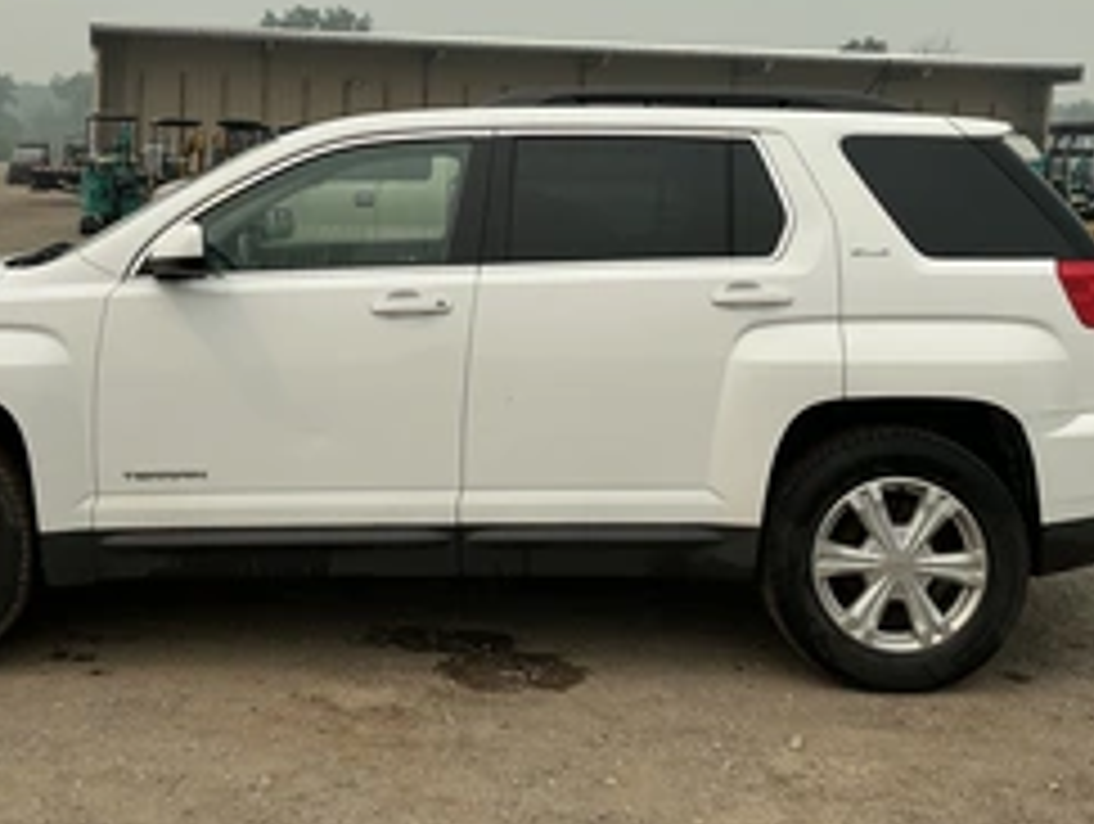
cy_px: 180
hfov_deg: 41.0
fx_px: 1456
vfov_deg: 30.9
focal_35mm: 46
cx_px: 446
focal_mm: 3
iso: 25
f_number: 1.8
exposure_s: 1/3125
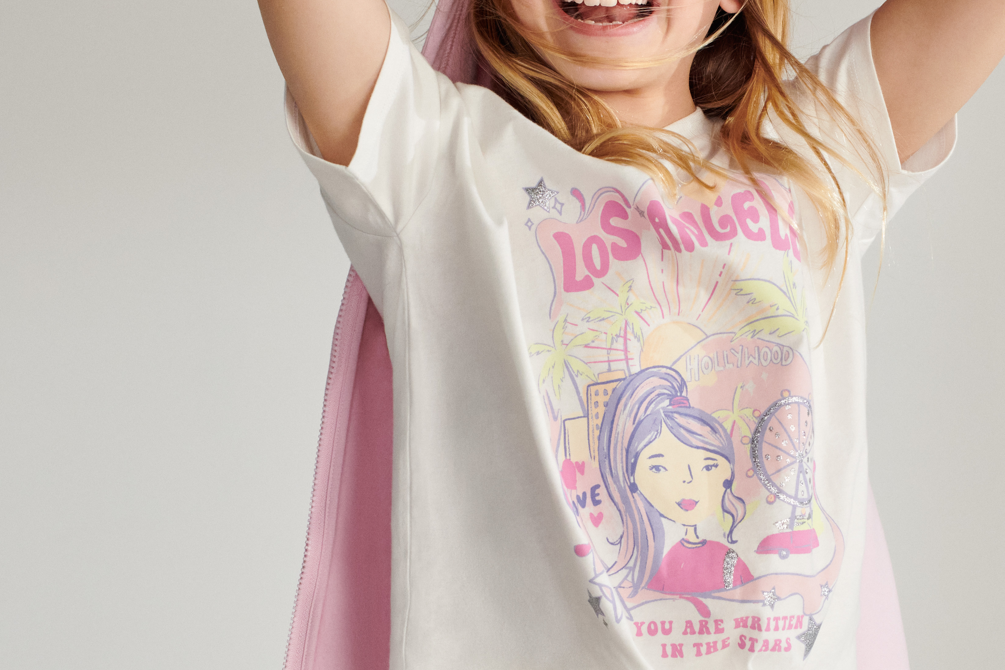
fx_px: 3517
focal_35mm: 126
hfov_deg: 16.2
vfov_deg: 10.9
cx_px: 681
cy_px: 504
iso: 1250
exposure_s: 1/640
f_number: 7.1
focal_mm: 50
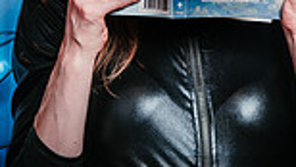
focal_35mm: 312
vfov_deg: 3.9
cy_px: -43
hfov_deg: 6.9
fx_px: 2451
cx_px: 362
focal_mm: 75
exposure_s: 1/200
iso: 100
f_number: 2.8
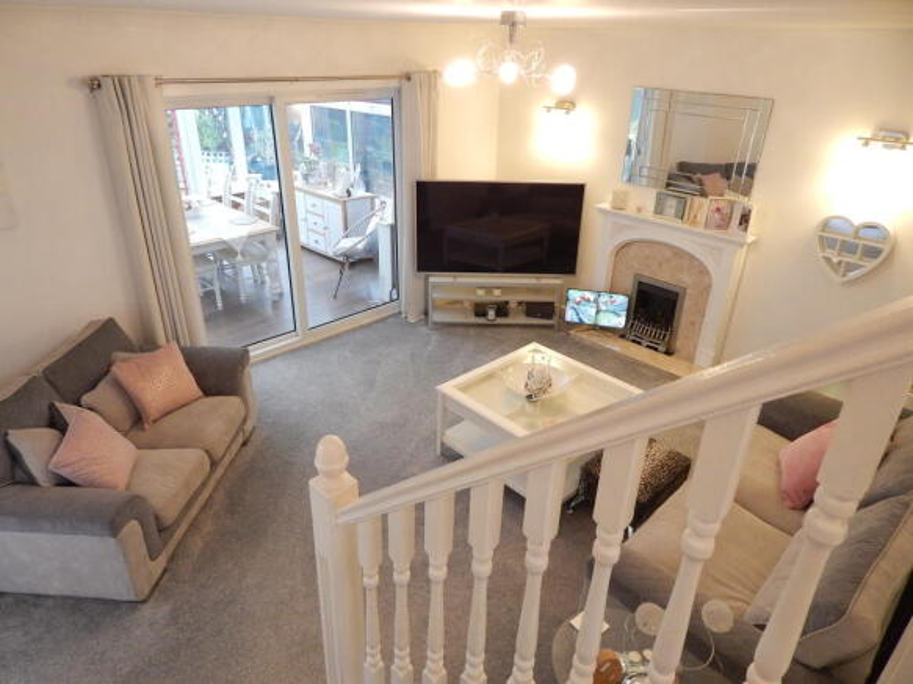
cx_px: 456
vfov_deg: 58.9
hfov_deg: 73.9
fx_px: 607
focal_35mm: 23
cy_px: 342
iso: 400
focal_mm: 4
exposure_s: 1/20
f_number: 3
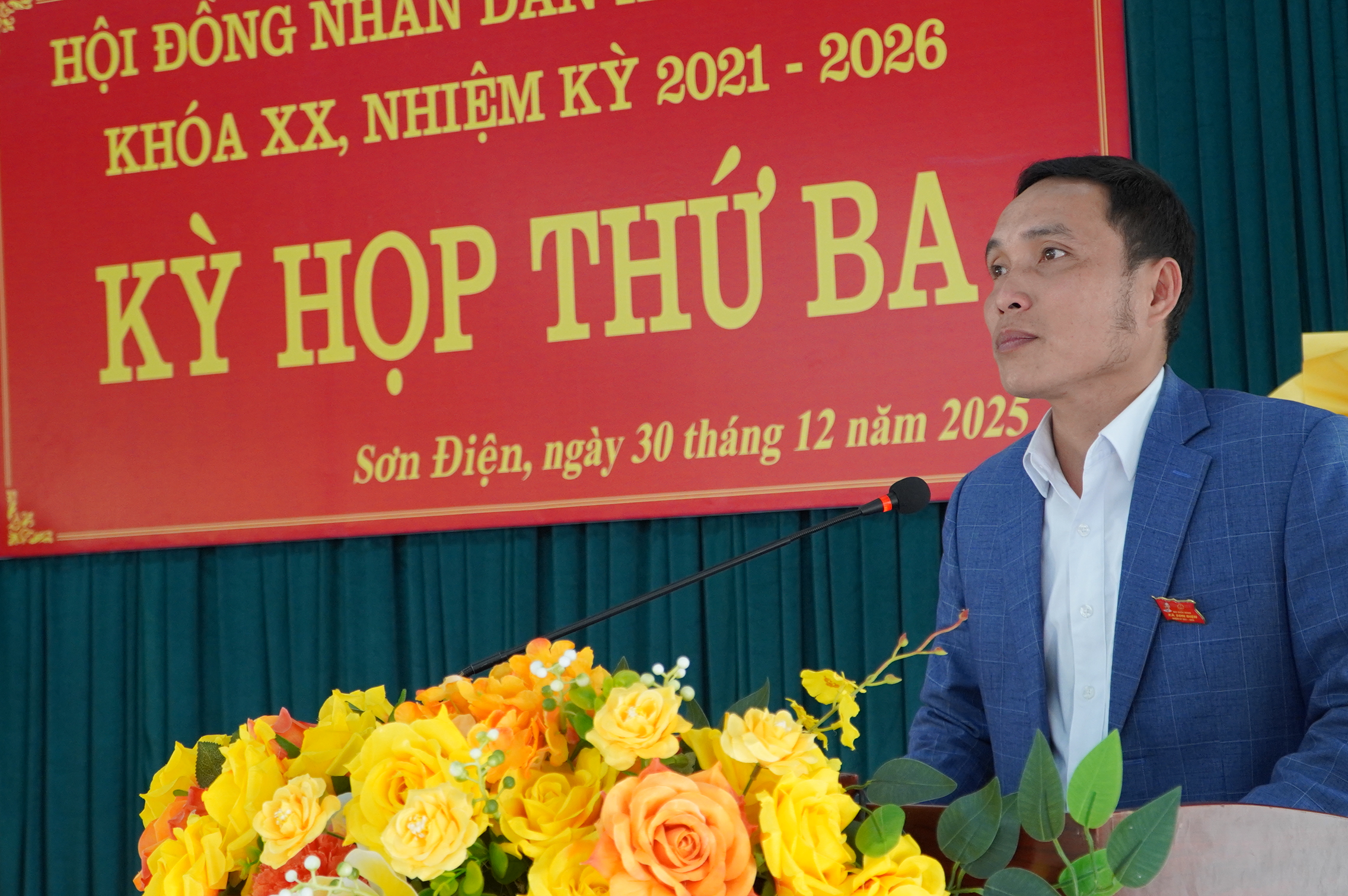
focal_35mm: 46
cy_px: 425
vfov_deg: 29.4
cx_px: 750
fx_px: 1708
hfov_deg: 43.0
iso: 1250
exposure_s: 1/160
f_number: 4
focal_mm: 23
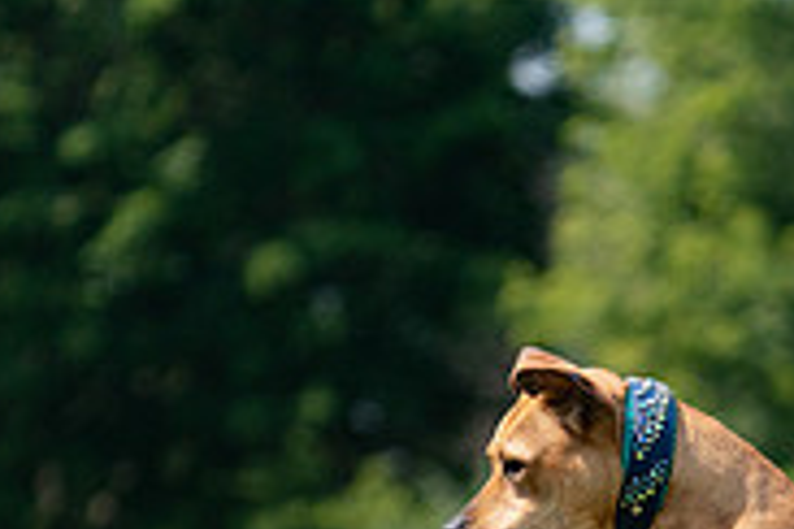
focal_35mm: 738
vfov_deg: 1.9
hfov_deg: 2.8
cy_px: 752
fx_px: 16276
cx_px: 877
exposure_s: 1/4000
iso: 1250
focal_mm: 225
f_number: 5.6
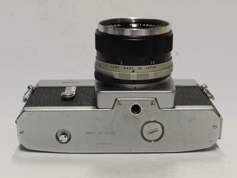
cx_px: 118
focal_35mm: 60
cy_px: 89
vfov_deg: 24.4
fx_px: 411
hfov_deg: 32.2
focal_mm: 30
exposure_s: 1/40
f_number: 8
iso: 800
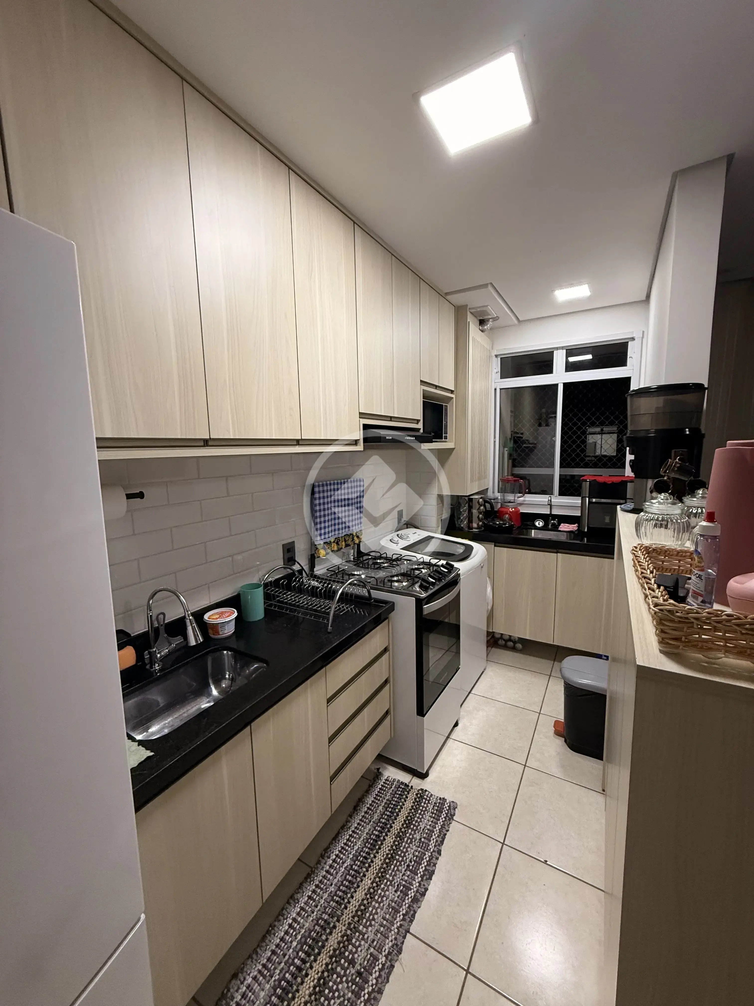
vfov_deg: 102.1
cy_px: 503
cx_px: 377
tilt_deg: -7.4
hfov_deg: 85.7
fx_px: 407
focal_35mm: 14
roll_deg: +0.4
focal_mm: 2.22
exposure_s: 1/120
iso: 320
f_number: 2.2
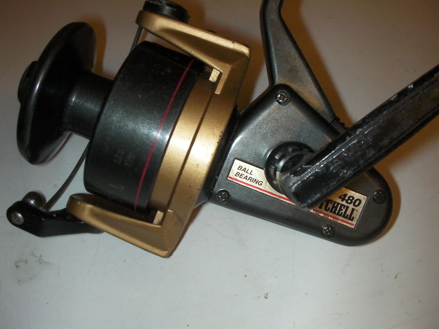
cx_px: 220
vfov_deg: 37.7
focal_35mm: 38
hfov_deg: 49.0
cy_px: 164
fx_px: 482
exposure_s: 1/30
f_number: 5.6
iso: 200
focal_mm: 6.3
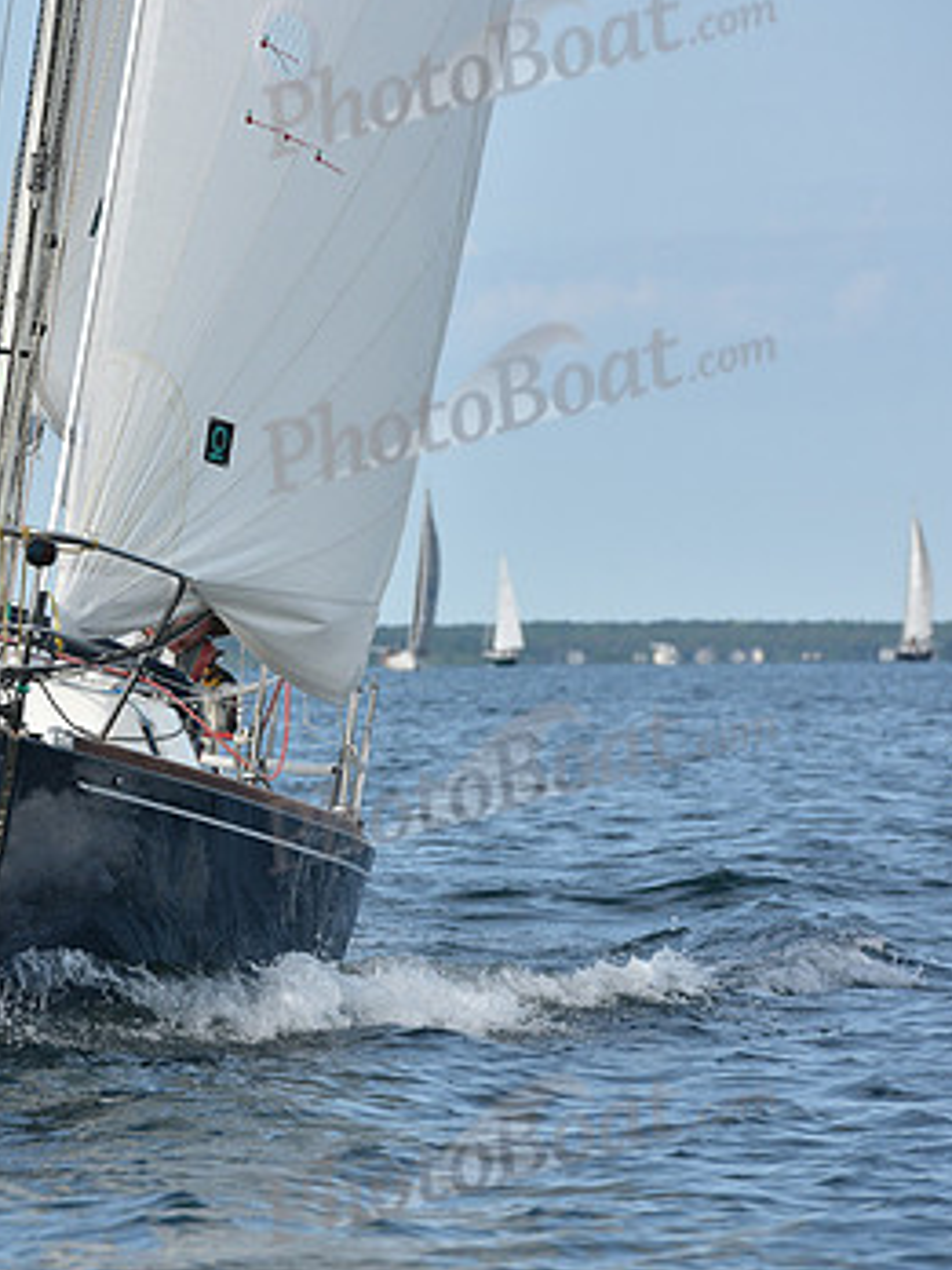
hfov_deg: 4.6
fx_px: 11771
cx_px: 77
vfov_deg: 6.2
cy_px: 640
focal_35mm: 321
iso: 320
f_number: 9
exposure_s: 1/1000
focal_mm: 200
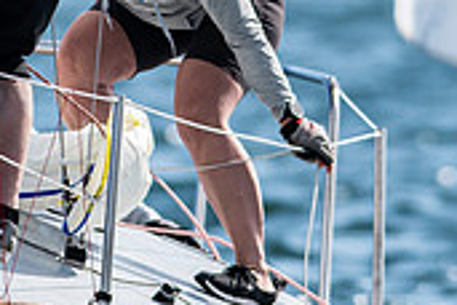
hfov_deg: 1.3
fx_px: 19408
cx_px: 131
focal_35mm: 1529
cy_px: -143
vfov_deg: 0.9
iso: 200
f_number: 5
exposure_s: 1/2500
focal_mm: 300
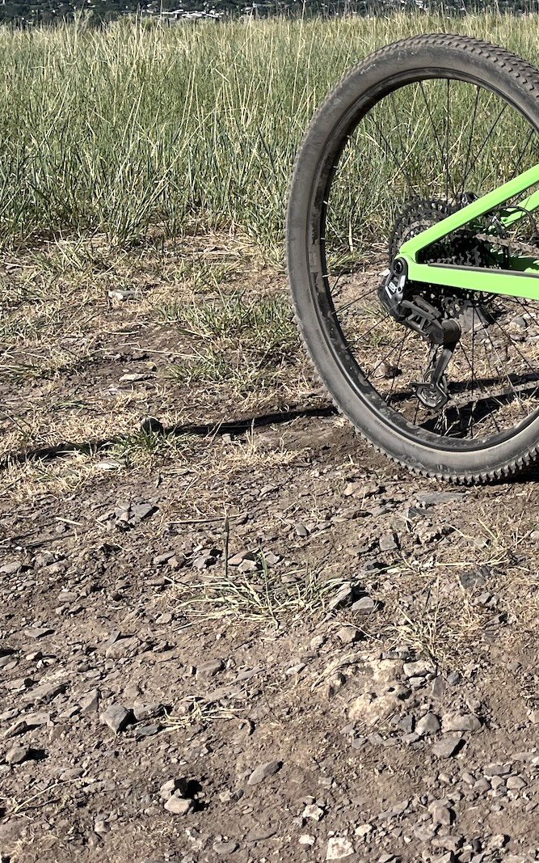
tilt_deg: -11.7
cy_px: 142
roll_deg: -0.1
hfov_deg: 18.4
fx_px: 1457
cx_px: 831
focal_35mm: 62
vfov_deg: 31.9
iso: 50
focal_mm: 5.1
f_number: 1.6
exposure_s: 1/5076
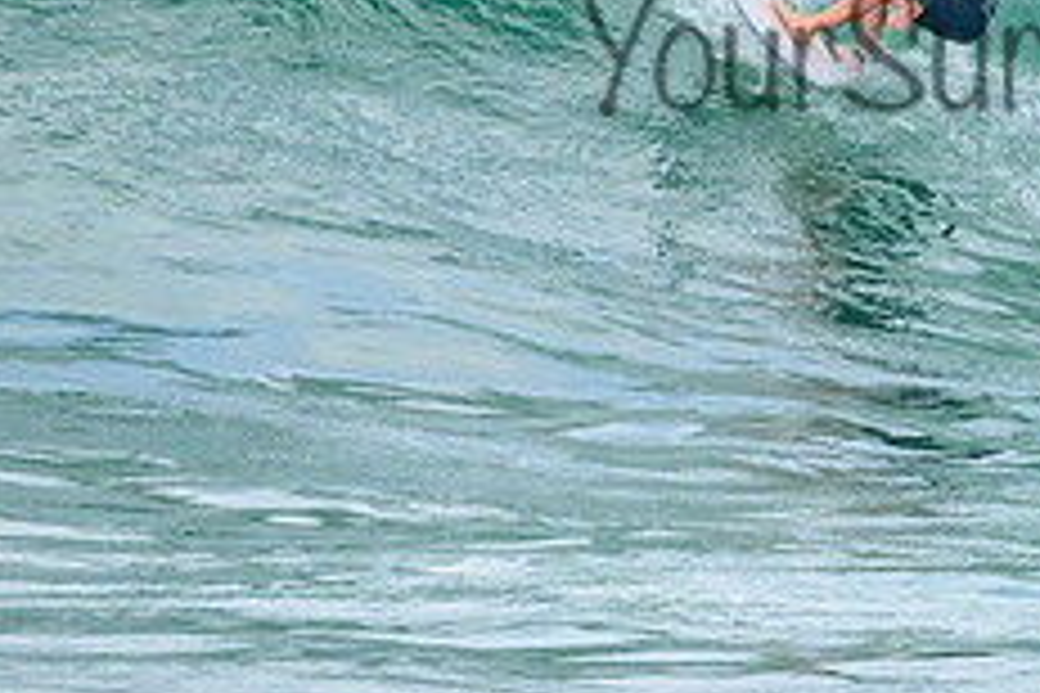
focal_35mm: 1281
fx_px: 37004
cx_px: 1045
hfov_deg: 1.6
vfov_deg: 1.1
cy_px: 7
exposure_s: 1/2500
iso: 1800
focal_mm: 510
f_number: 10
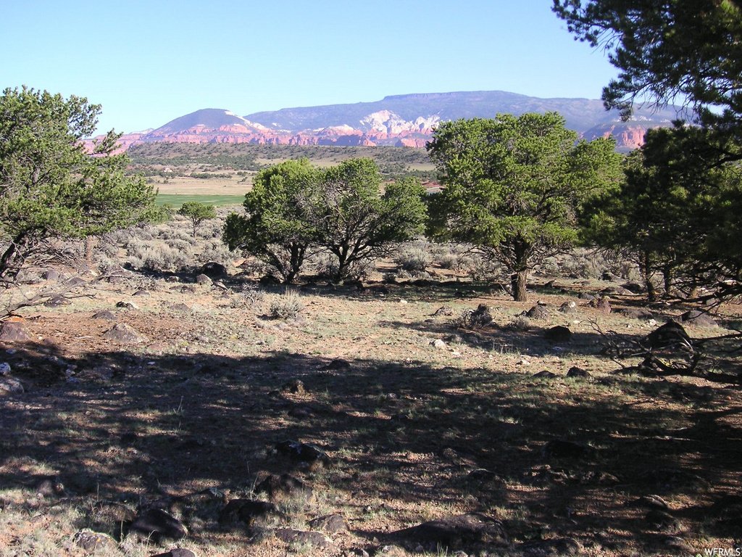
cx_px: 371
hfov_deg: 42.9
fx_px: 943
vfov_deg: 32.9
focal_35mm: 44
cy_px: 278
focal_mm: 7.3
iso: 50
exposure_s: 1/350
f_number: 3.1
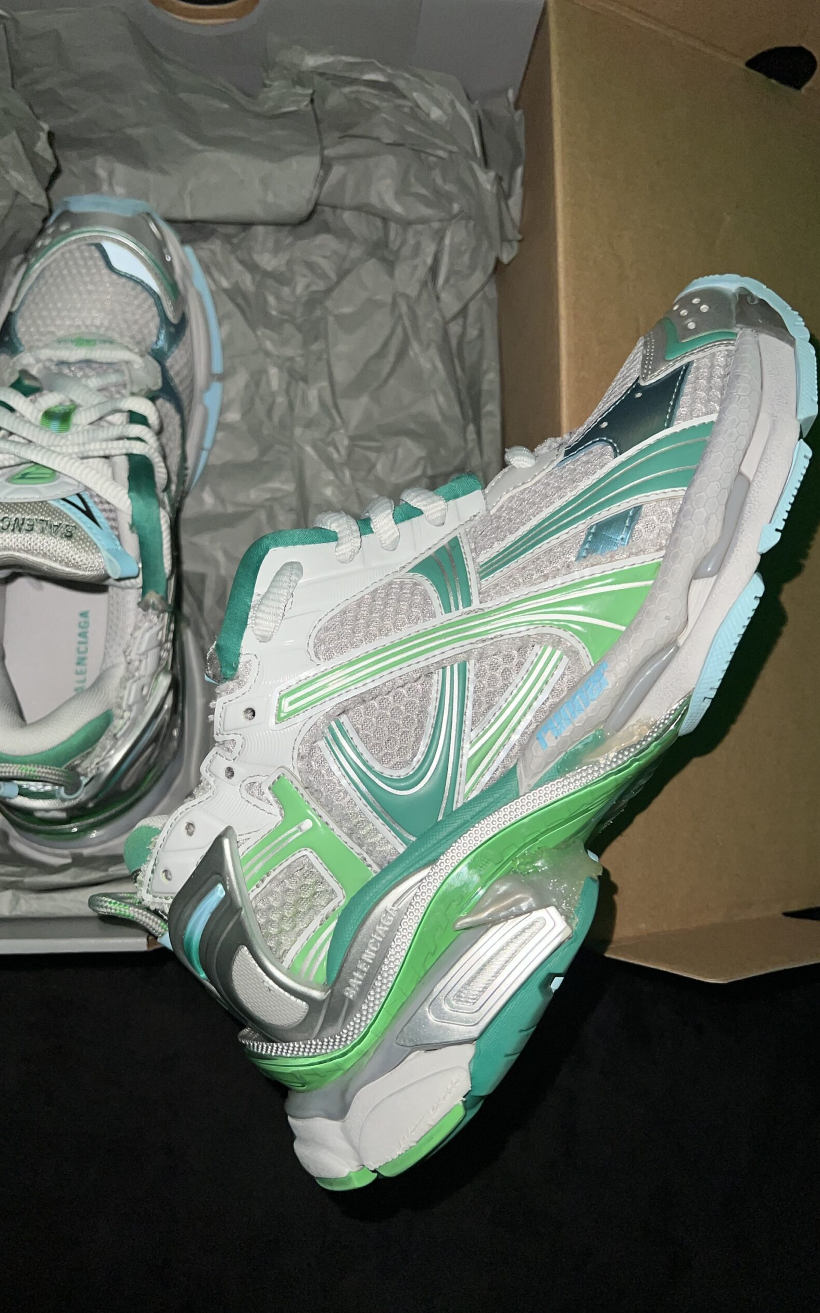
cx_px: 357
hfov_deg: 44.4
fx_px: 1001
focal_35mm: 28
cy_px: 652
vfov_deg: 66.5
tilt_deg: -85.4
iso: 32
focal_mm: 5.7
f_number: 1.5
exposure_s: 1/4
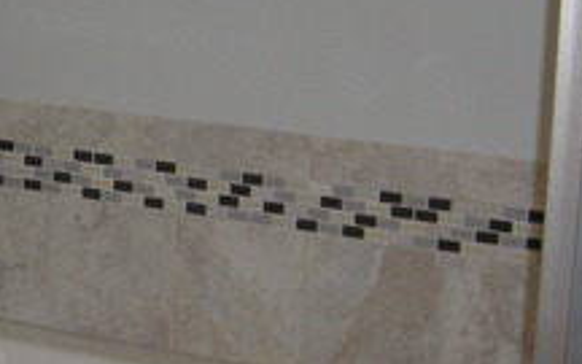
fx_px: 1745
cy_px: 202
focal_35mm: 110
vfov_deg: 11.9
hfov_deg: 18.8
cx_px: 127
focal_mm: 5.9
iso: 116
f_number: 3.8
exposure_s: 1/60.6
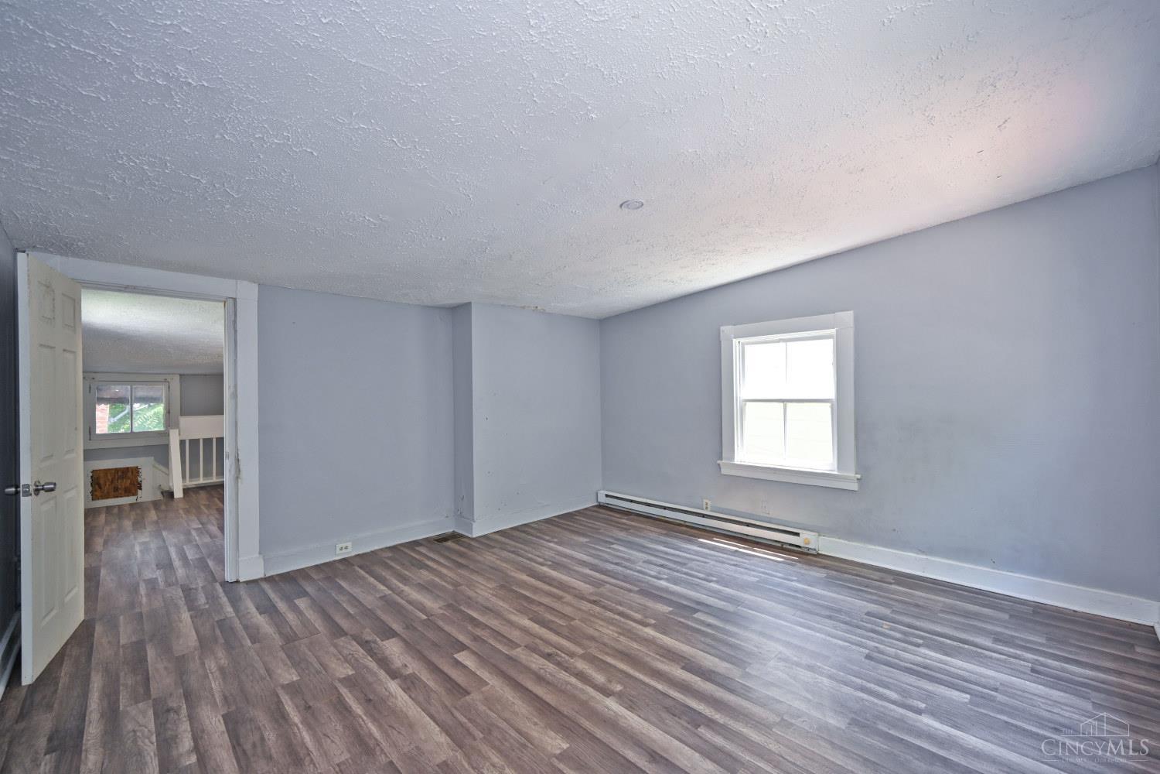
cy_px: 387
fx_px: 451
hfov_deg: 104.3
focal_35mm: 14
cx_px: 580
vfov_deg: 81.2
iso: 200
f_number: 4
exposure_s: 1/60
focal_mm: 14
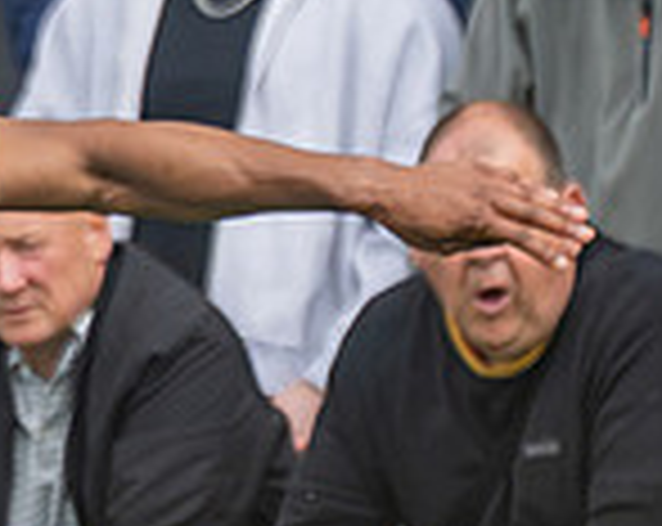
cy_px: 490
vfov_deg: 0.5
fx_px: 57879
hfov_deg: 0.7
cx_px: -818
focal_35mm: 2960
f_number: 2.8
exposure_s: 1/1250
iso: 250
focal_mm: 250
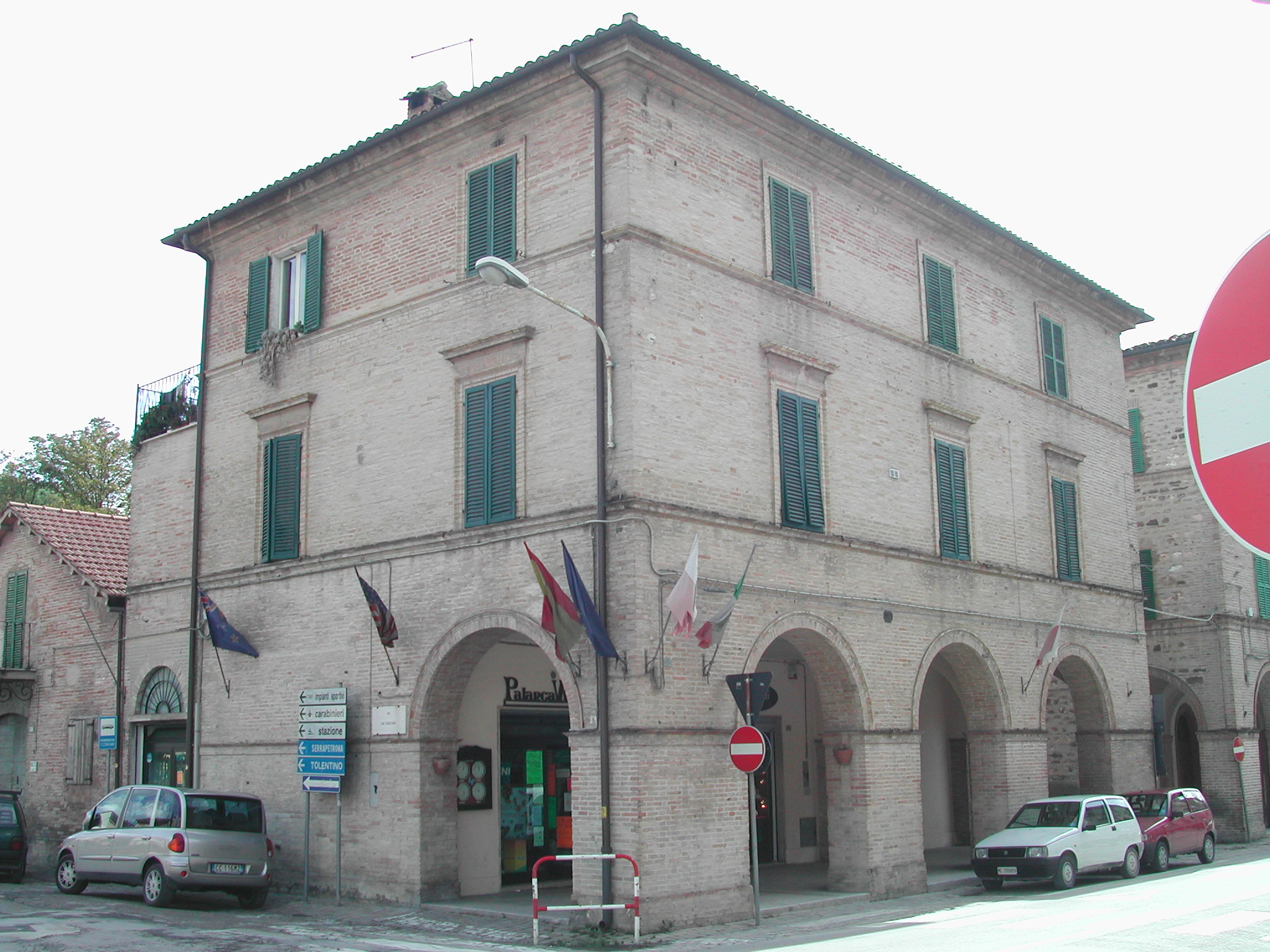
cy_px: 476
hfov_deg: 49.0
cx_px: 635
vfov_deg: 37.7
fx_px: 1394
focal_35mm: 38
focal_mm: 8
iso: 100
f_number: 7.6
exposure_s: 1/104
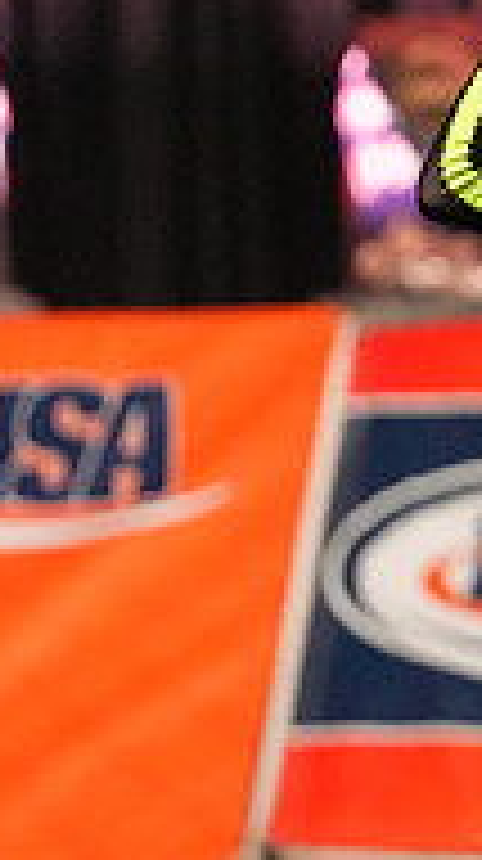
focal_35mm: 956
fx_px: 21789
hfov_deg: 1.3
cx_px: 1257
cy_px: 223
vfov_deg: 2.3
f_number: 3.5
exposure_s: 1/1250
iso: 16000
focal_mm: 300
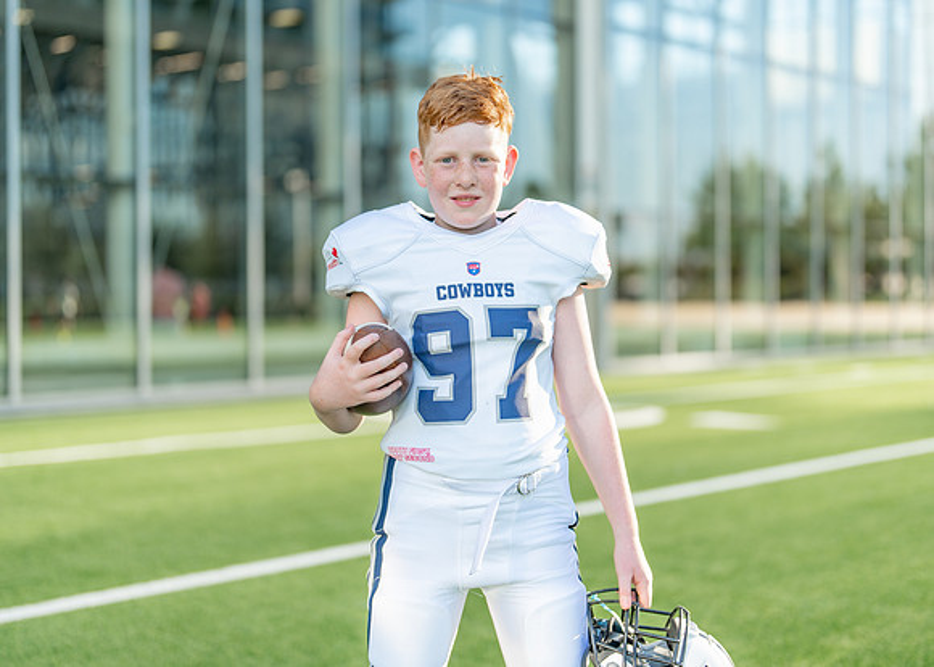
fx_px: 1495
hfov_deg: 34.7
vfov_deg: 25.1
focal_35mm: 56
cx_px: 483
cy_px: 309
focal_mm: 50
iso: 100
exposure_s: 1/2000
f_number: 1.2
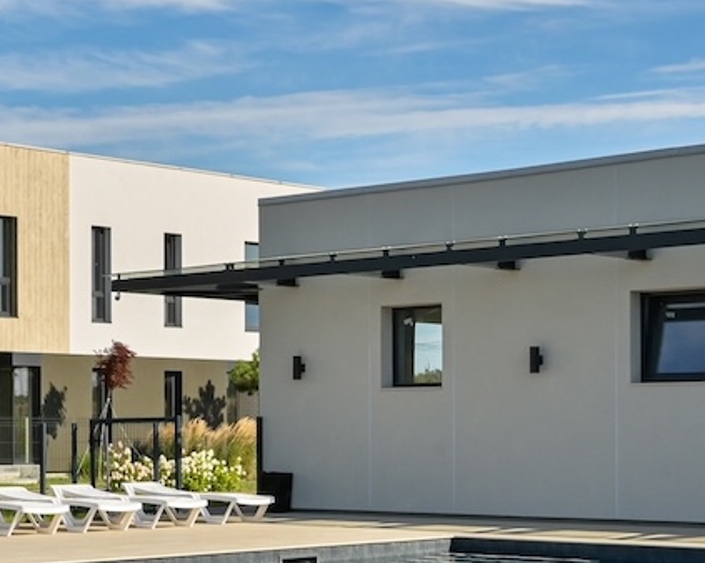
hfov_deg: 20.8
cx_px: -98
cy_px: 346
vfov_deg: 17.6
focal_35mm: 87
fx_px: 1814
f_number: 14
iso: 1250
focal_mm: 28
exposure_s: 1/1250
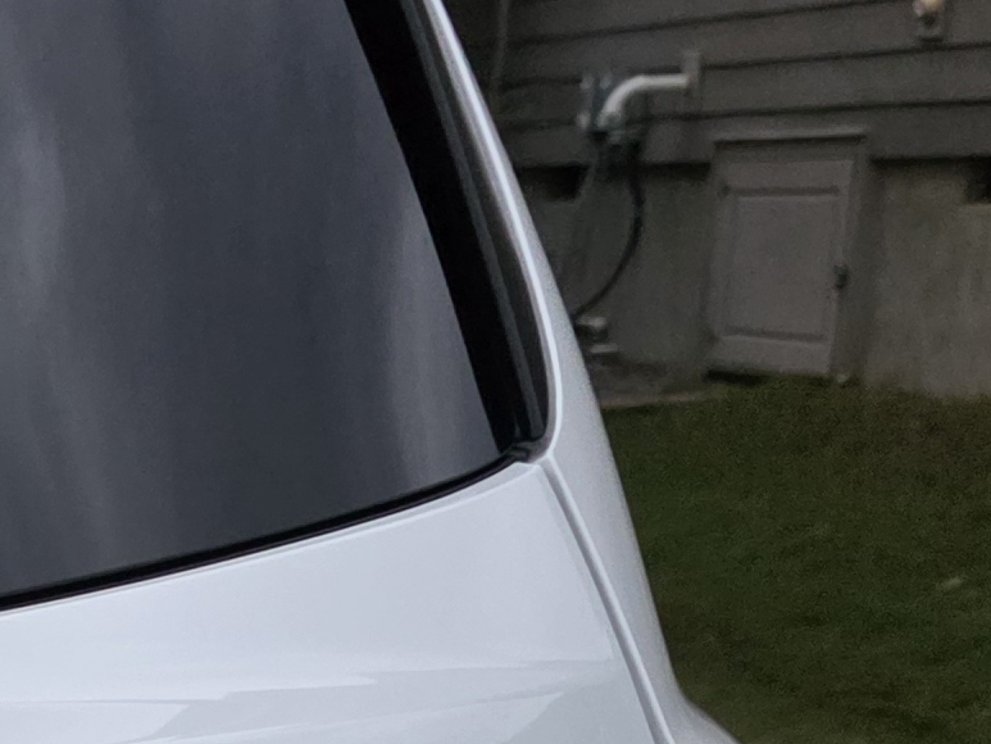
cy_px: 1405
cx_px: -1262
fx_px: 3407
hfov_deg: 13.2
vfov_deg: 11.4
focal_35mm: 119
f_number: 1.7
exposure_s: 1/120
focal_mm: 6.3
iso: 1600
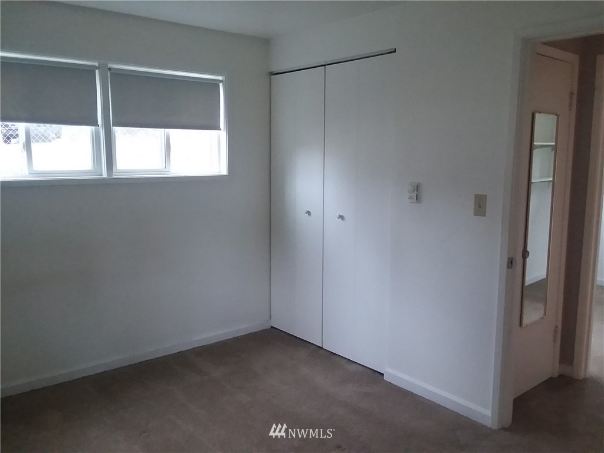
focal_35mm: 29
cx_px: 302
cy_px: 226
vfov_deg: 48.2
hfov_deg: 61.7
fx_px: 506
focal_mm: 2.47
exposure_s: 1/30
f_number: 1.9
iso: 200
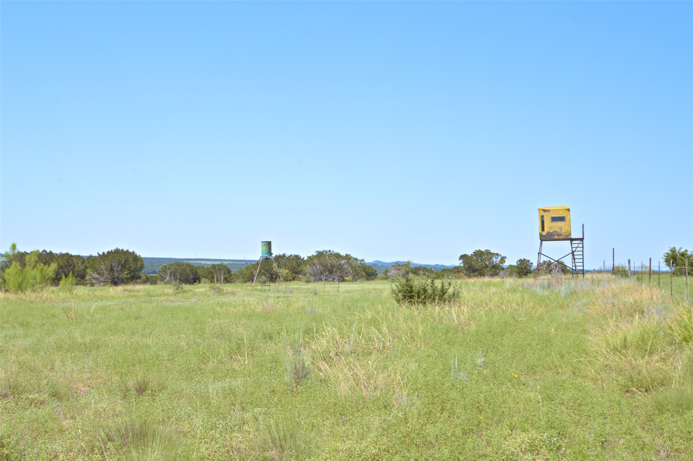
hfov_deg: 53.2
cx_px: 346
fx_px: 692
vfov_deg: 36.8
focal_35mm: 36
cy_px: 230
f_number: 14
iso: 200
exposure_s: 1/50
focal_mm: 24
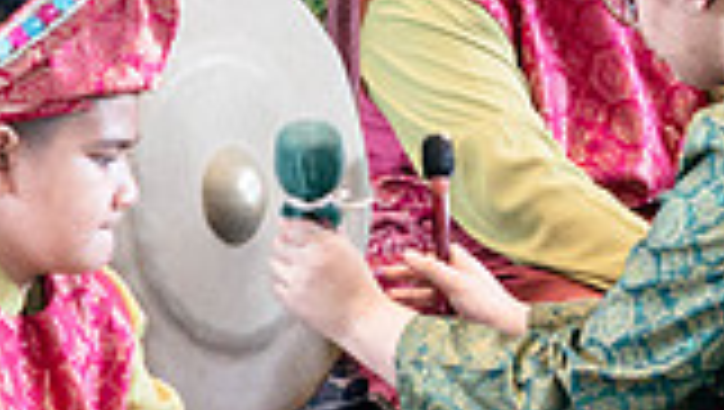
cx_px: 405
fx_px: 6266
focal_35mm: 326
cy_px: 182
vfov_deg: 3.7
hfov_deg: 6.6
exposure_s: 1/125
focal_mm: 40
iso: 2000
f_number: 2.8
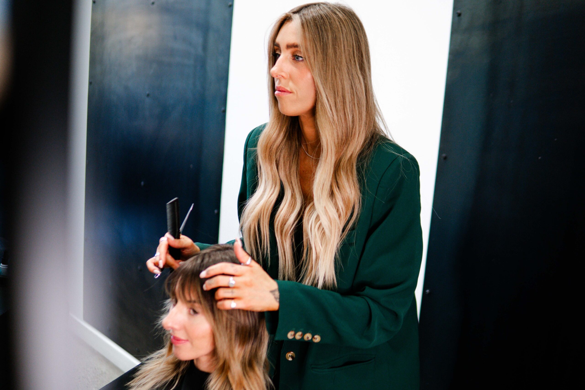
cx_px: 292
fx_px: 731
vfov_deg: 29.9
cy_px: 195
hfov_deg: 43.6
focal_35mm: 45
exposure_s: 1/800
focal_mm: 30
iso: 400
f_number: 1.4
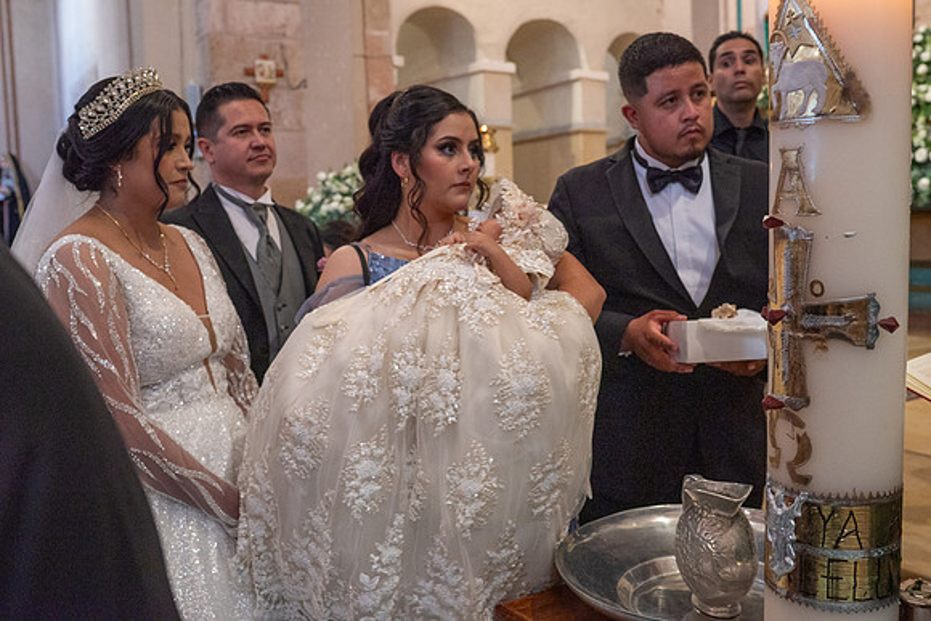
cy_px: 310
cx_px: 466
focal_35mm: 35
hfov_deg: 54.4
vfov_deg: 37.9
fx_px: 905
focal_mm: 35
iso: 2500
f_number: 5
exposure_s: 1/100
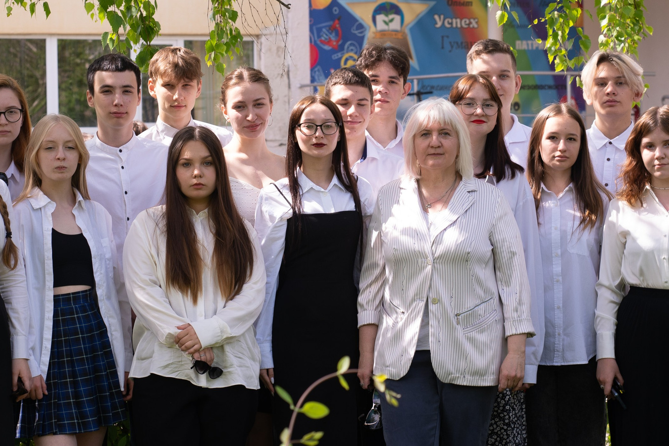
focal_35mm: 171
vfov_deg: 8.0
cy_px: 181
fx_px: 3177
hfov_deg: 12.0
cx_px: 355
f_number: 7.1
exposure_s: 1/125
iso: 160
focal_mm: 85
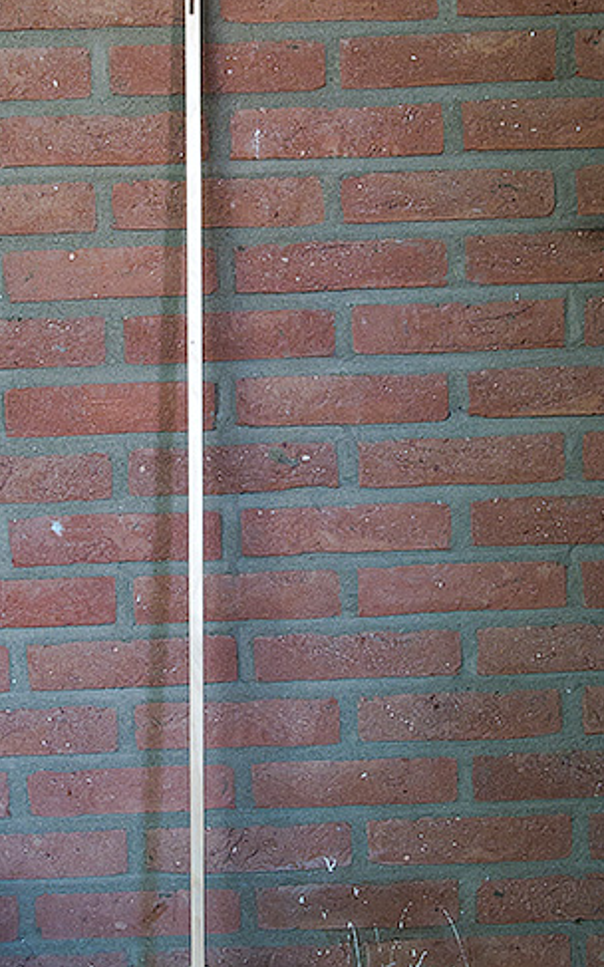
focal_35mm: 64
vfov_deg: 32.1
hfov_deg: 20.4
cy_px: 479
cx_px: 251
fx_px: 1680
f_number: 6.3
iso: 800
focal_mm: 29
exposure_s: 1/15
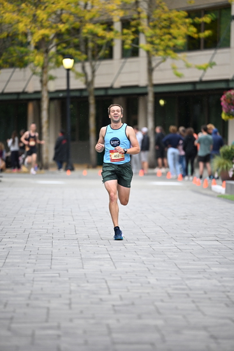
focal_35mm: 200
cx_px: 117
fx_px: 1949
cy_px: 176
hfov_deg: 6.9
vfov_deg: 10.3
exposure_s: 1/1600
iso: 1250
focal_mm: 200
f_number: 2.8
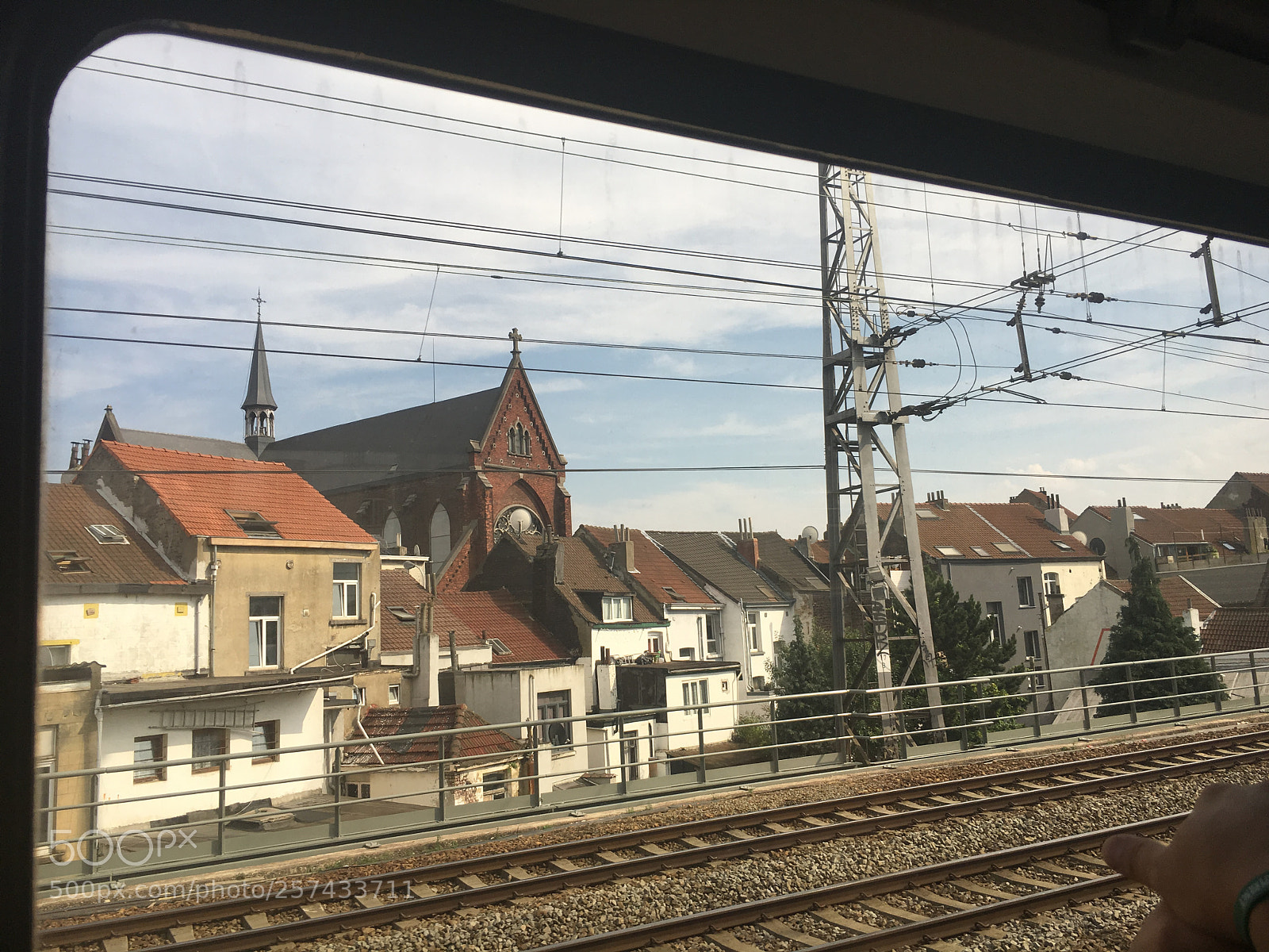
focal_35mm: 29
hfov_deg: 61.7
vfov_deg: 48.2
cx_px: 634
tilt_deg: +8.3
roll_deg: +3.0
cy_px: 476
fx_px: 1063
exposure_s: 1/699
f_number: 2.2
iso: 25
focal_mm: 4.15
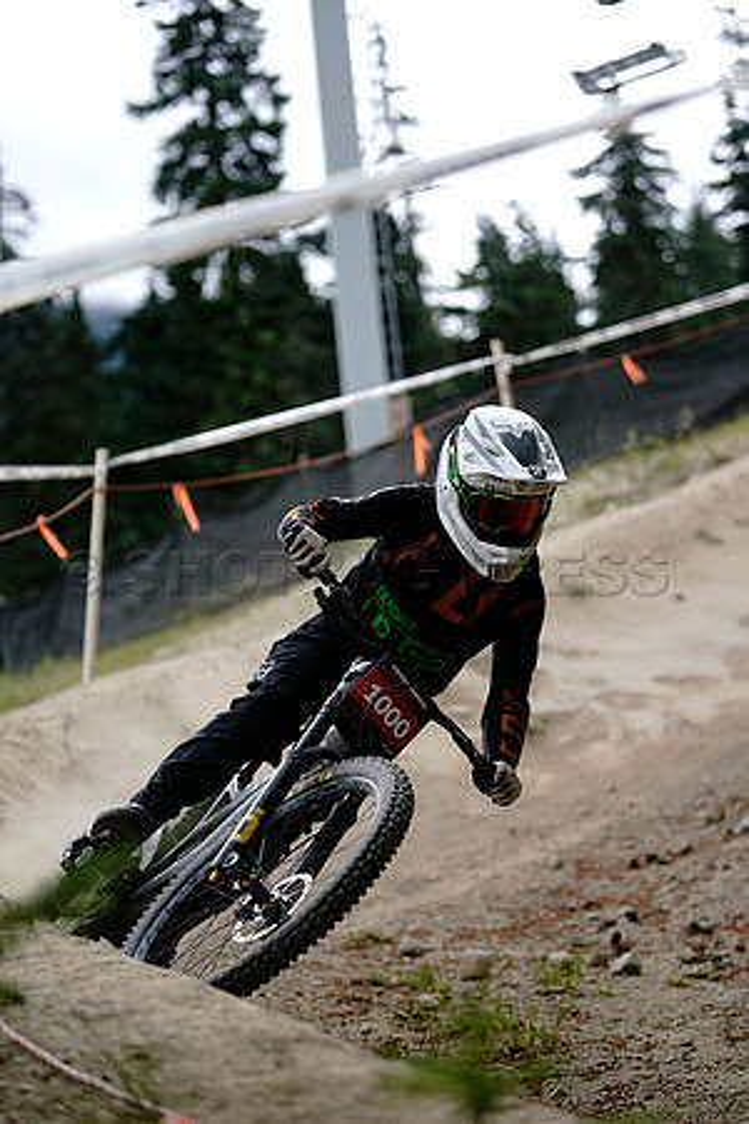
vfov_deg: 22.6
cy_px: 562
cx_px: 374
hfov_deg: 15.2
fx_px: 2809
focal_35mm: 90
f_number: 2.8
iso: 400
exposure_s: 1/1600
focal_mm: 90
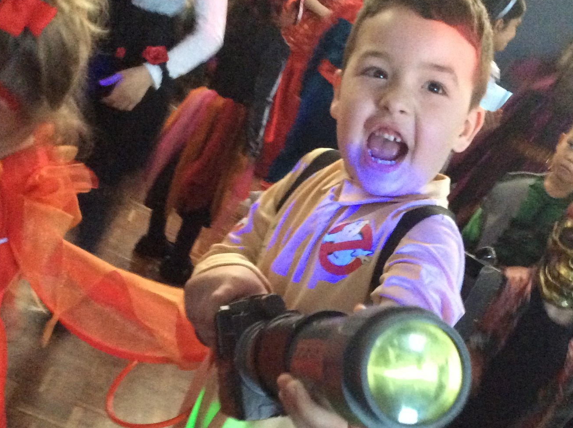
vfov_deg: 28.7
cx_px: 333
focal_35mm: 50
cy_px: 308
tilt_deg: -21.4
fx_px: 826
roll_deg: -29.7
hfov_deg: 38.1
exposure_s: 1/17
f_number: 2.4
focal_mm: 3.3
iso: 500
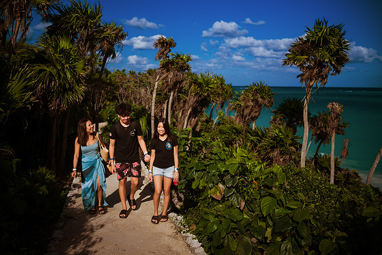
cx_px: 191
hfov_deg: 54.4
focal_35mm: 35
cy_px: 128
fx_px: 371
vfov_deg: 37.9
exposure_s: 1/8000
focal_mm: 35
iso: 100
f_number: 1.8
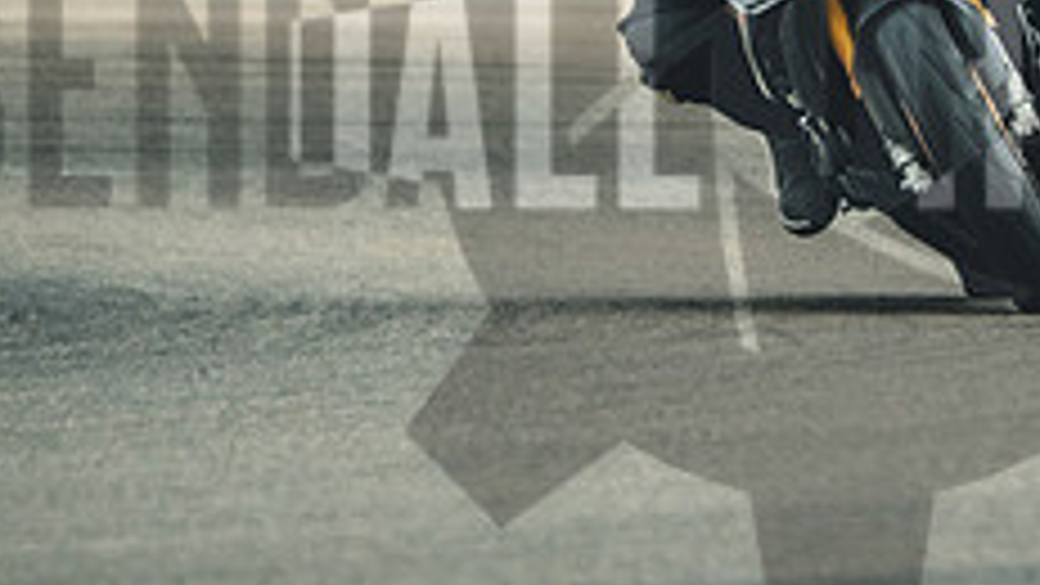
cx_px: 842
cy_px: 92
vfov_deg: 0.8
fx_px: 43466
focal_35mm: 1576
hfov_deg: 1.4
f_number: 5.6
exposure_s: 1/1250
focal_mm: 400
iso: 1600
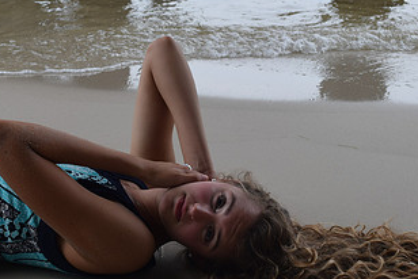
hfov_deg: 25.6
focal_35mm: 79
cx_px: 210
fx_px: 918
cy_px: 119
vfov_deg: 17.3
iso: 280
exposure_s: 1/250
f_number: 8
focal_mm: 28
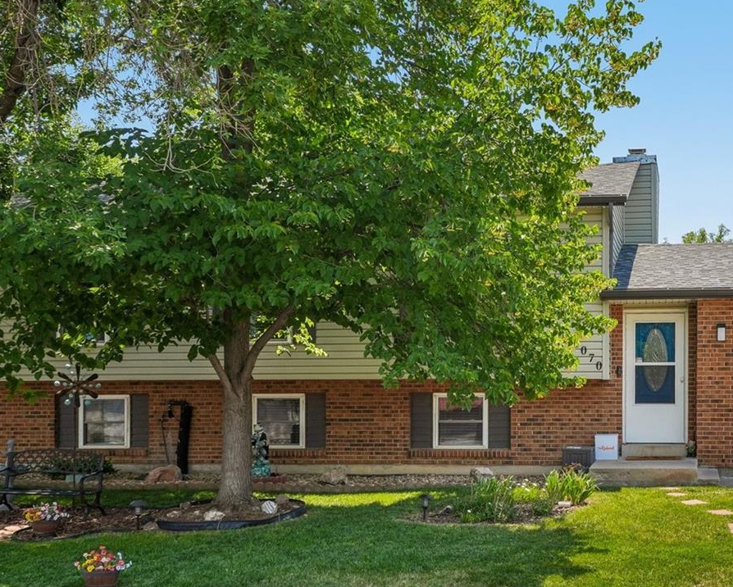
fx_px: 1038
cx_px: 535
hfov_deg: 38.1
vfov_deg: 31.6
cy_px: 296
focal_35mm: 48
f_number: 8
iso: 100
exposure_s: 1/250
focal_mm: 19
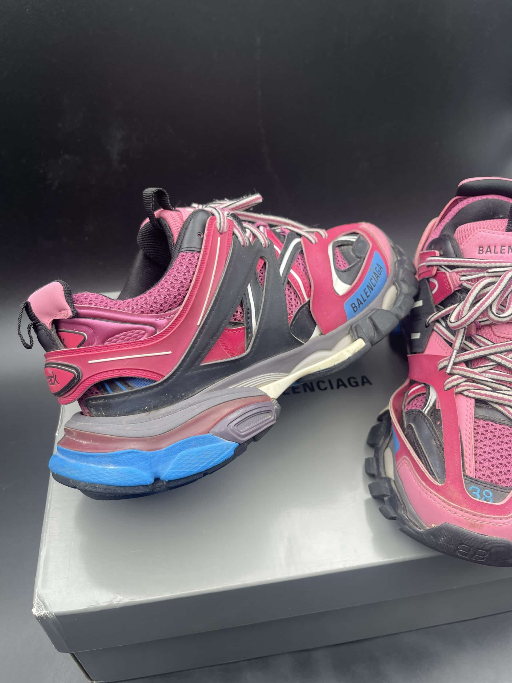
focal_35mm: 25
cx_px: 256
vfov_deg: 69.4
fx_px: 493
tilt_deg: -44.9
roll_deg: -0.9
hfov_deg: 54.9
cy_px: 342
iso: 32
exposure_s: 1/242
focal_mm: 5.1
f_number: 1.6
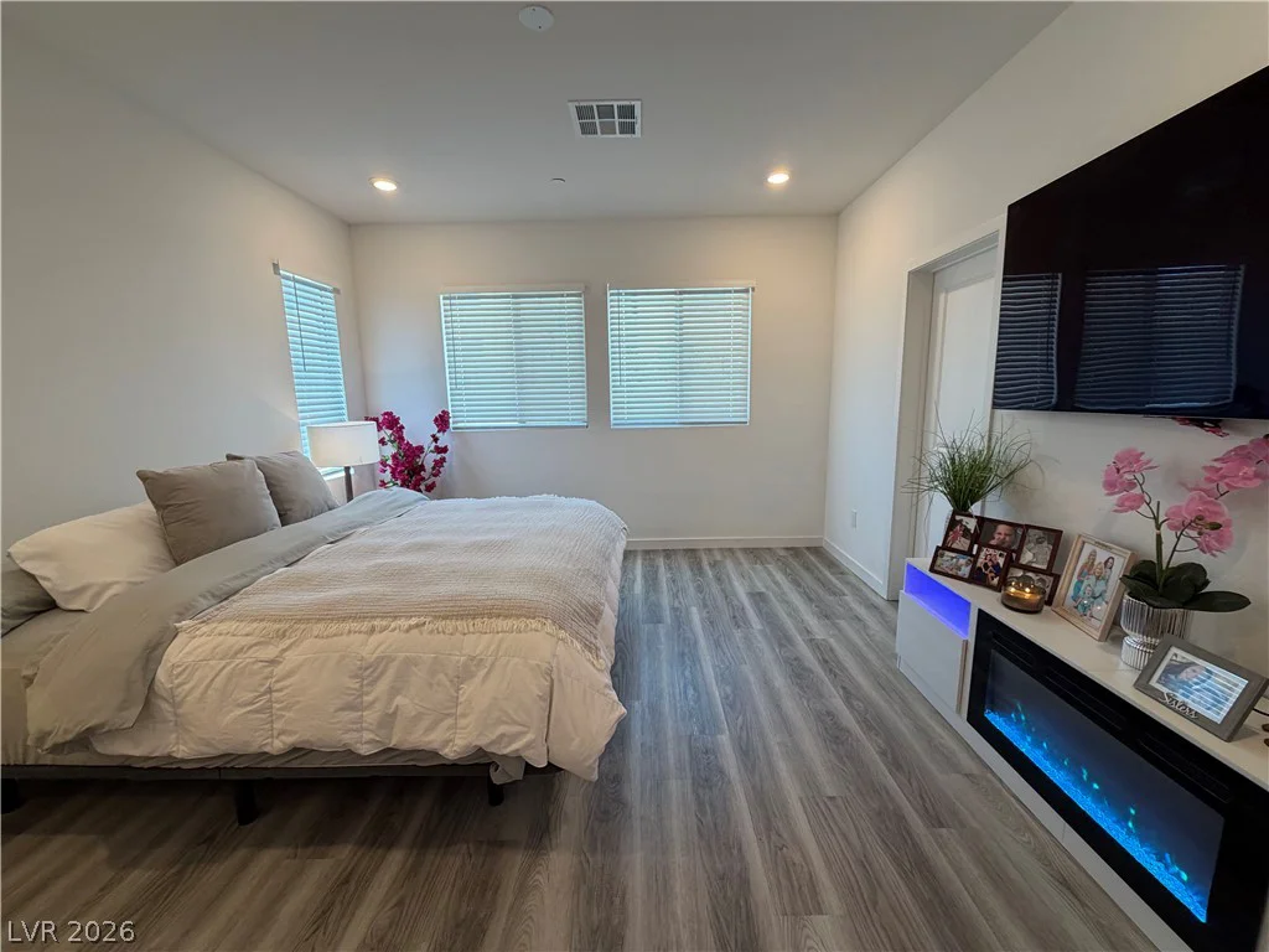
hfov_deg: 102.1
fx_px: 513
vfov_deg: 85.7
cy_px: 476
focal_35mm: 14
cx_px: 634
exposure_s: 1/120
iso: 160
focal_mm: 2.22
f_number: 2.2
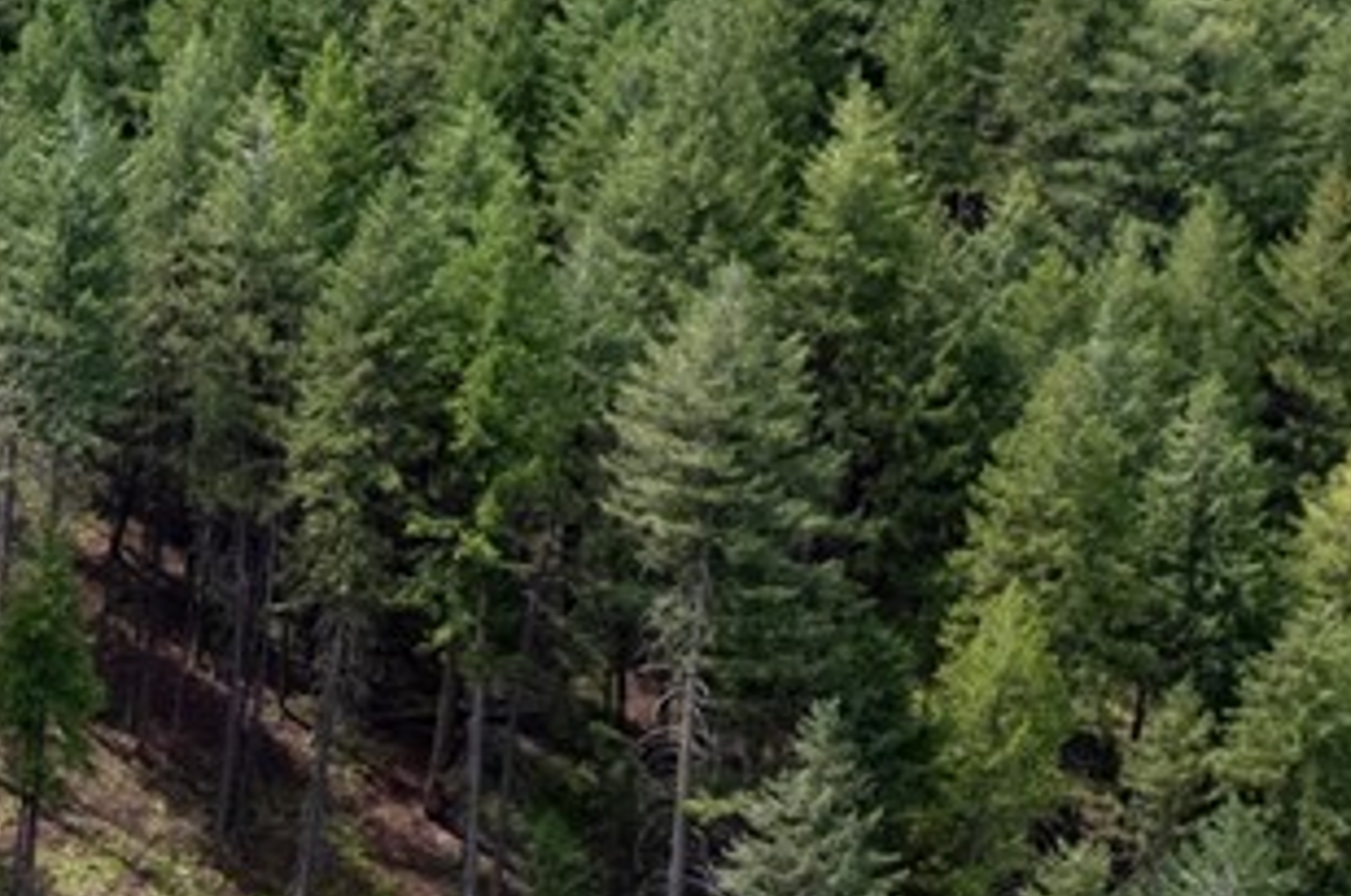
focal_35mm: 121
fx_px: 4534
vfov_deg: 11.3
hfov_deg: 14.0
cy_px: 673
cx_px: -1423
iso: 100
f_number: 2.8
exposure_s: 1/1000
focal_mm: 8.38
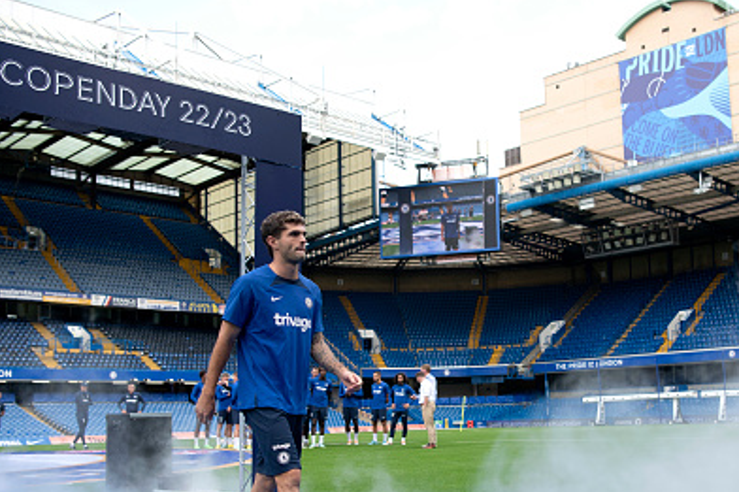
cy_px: 319
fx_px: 964
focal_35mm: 47
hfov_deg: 41.7
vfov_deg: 28.5
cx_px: 445
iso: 250
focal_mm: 31
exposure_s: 1/640
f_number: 5
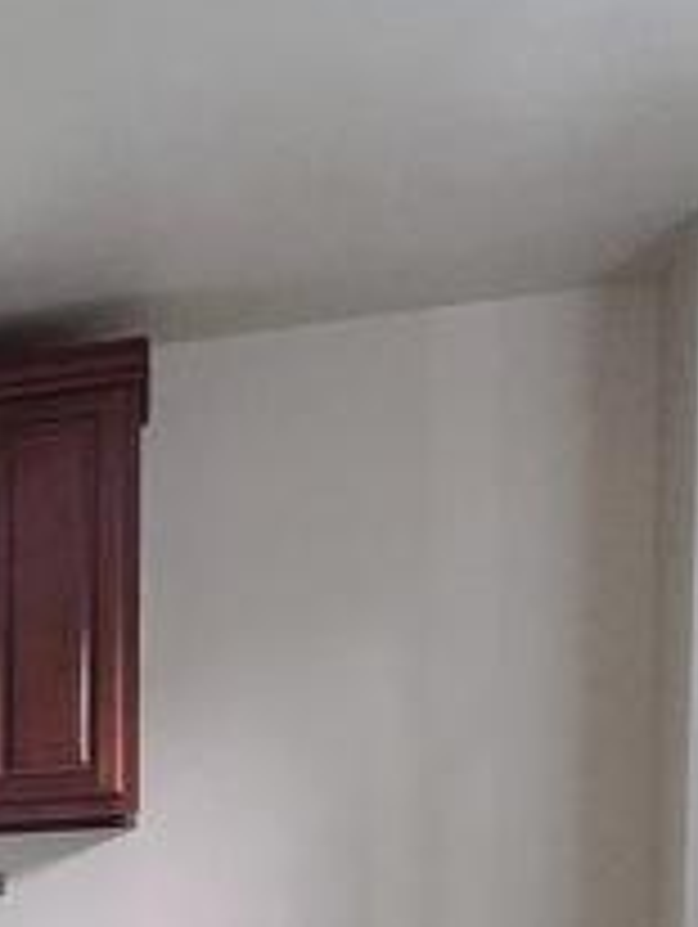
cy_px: 1152
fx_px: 1824
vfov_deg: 25.3
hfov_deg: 16.1
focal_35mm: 68
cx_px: -748
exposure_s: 1/60
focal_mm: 2.2
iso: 320
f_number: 2.2
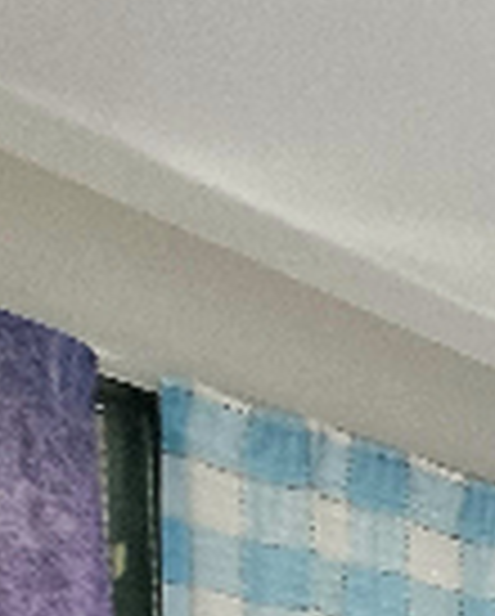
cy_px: 1034
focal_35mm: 74
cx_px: 1526
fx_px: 1352
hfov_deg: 11.1
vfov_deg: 20.2
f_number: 2.2
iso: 400
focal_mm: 2.2
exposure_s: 1/33
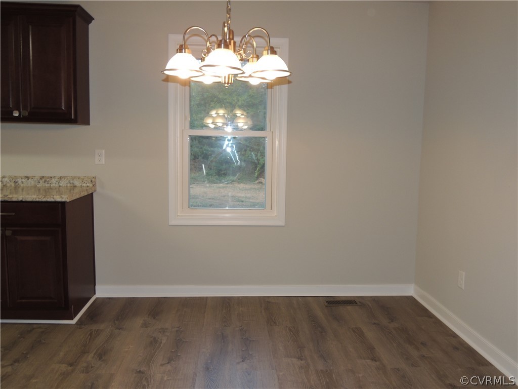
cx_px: 259
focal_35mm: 30
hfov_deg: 60.0
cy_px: 194
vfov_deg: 46.8
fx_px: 449
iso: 160
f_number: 3.1
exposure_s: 1/40
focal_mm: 5.3
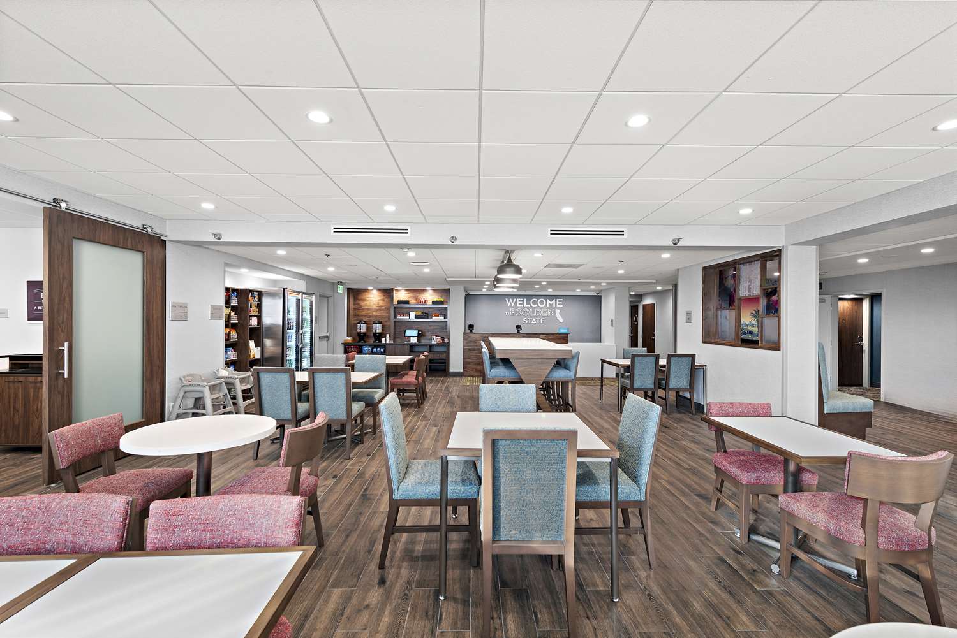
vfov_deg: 73.8
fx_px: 425
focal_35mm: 16
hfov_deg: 96.7
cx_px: 478
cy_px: 319
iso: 125
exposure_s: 1/25
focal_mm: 16
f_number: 8
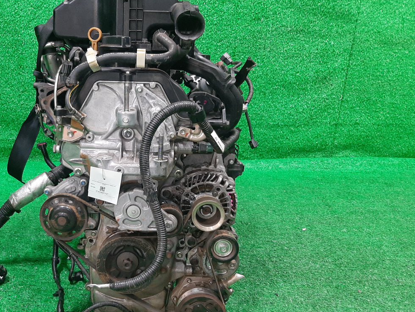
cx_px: 129
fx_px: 456
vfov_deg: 37.6
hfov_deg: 47.9
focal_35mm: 38
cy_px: 190
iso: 187
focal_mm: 3.93
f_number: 1.7
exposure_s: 1/50
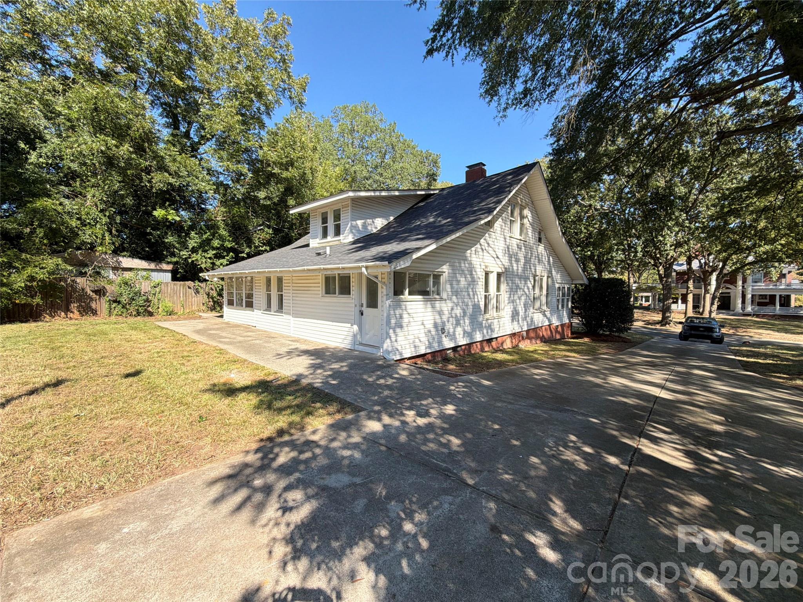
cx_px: 402
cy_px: 301
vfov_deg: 85.7
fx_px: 325
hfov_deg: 102.1
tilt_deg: -3.0
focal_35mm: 14
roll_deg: -0.1
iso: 50
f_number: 2.2
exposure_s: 1/233
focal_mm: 2.22
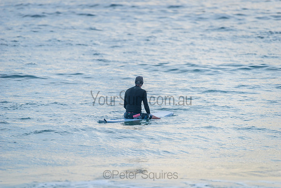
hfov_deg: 4.1
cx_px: 140
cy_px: 94
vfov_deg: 2.8
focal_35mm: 500
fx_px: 3904
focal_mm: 500
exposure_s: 1/800
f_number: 5.6
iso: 140
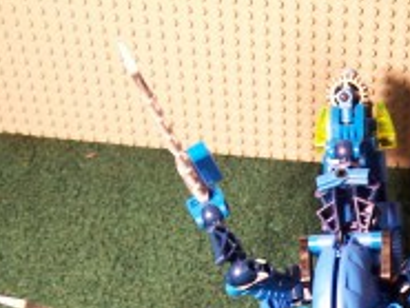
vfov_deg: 17.5
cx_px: 366
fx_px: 972
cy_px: 321
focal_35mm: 82
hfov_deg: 23.2
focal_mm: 6.3
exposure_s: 1/15
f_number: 2.8
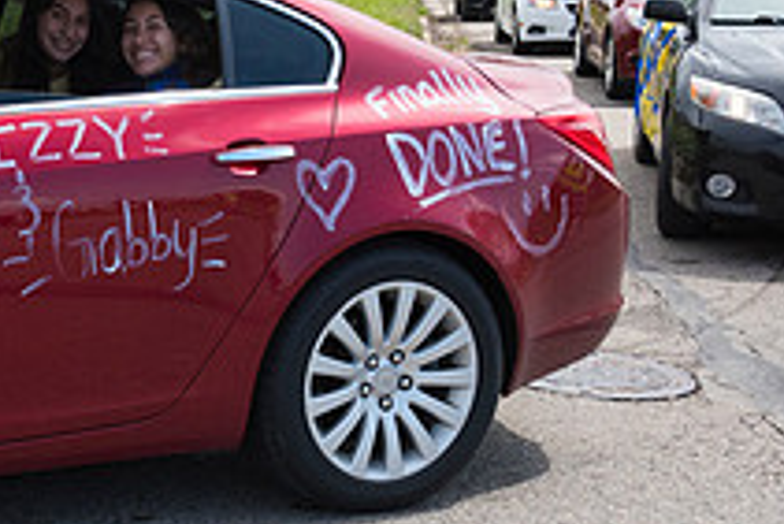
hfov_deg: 24.2
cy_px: 258
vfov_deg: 17.7
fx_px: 1678
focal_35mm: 77
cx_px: -119
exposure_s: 1/1600
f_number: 7.1
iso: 1000
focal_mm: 28
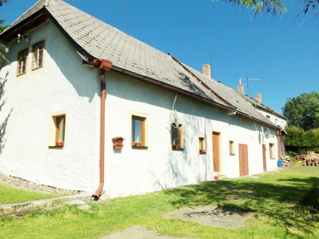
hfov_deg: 61.7
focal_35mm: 29
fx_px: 267
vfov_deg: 48.2
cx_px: 160
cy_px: 120
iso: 80
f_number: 8.6
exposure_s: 1/250
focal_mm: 5.2
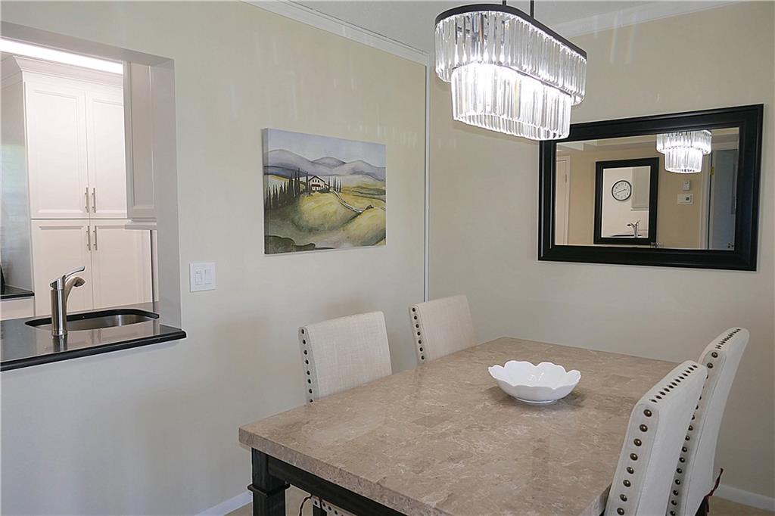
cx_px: 388
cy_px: 258
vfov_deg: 51.3
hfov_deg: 71.5
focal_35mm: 25
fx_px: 538
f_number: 2.8
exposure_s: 1/60
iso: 160
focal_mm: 9.1
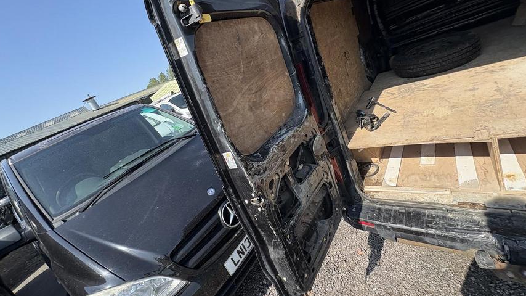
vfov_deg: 66.7
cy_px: 126
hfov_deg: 99.4
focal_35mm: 16
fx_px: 223
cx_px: 256
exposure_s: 1/868
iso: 50
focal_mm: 2.22
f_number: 2.2
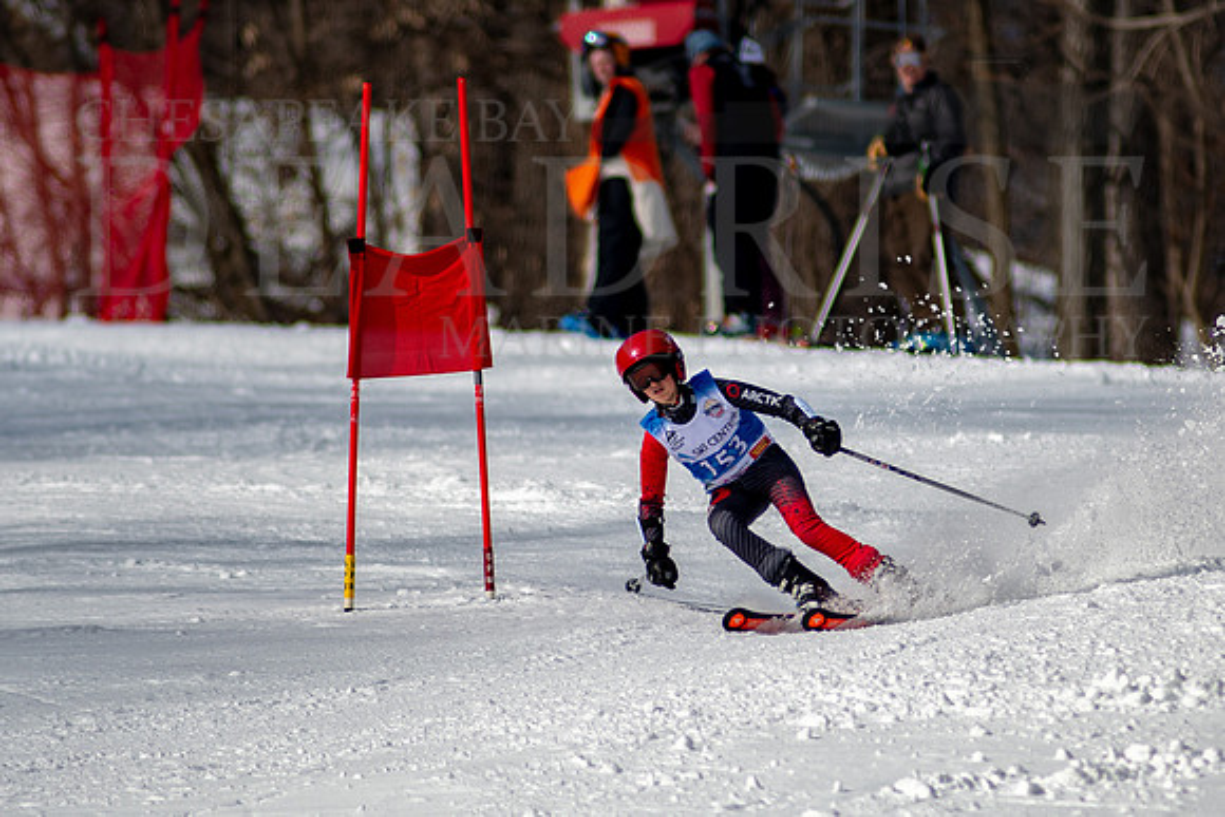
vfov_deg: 2.0
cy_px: 415
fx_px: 22959
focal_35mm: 675
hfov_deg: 3.1
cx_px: 800
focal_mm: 300
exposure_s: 1/6400
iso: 100
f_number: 2.8
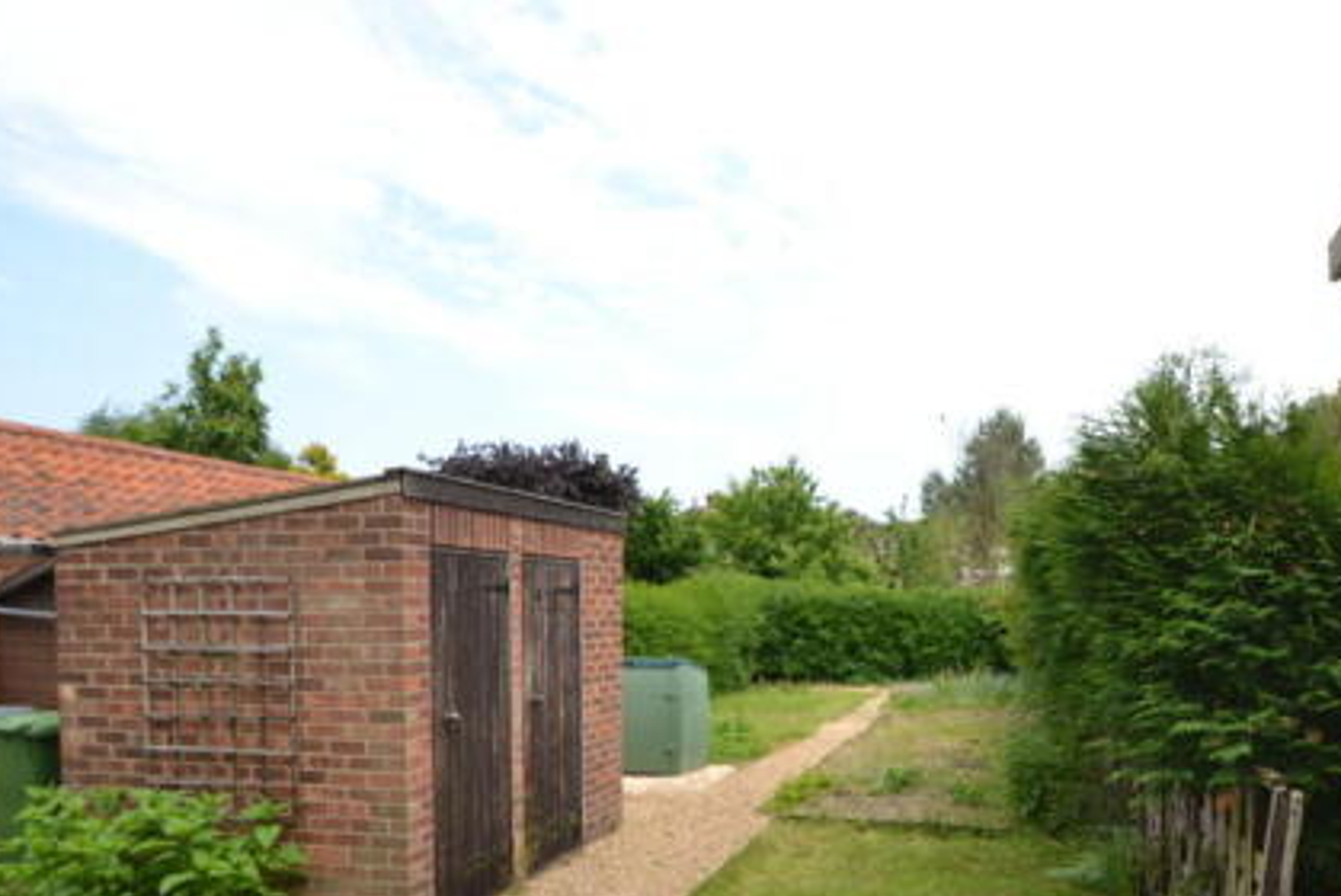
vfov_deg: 48.5
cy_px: 648
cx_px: 824
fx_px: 961
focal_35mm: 26
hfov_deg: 68.9
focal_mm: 11
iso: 100
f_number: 5.6
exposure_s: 1/200
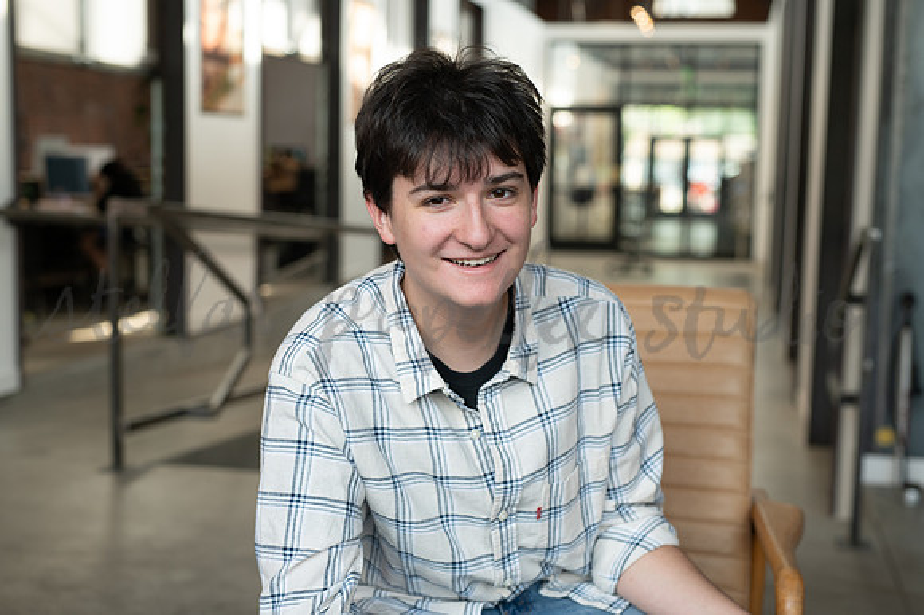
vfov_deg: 27.0
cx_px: 462
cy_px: 308
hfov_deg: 39.6
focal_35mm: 50
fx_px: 1283
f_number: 3.5
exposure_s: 1/200
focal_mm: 50
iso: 400
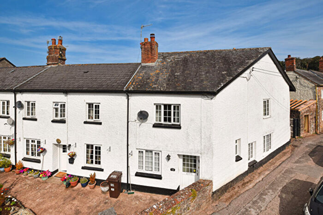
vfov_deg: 77.4
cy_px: 108
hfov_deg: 100.4
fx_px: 135
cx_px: 162
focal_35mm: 15
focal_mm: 10
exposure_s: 1/320
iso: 100
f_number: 9
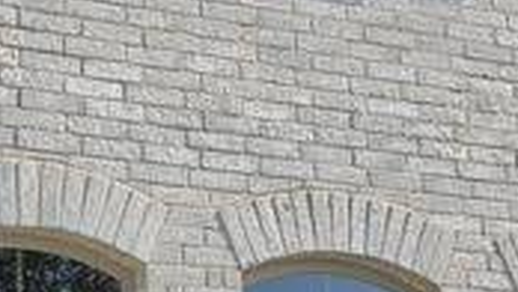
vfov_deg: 12.6
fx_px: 1319
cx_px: 132
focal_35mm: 96
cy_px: 241
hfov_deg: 22.0
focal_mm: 6.5
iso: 64
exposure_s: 1/6571
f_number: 1.4
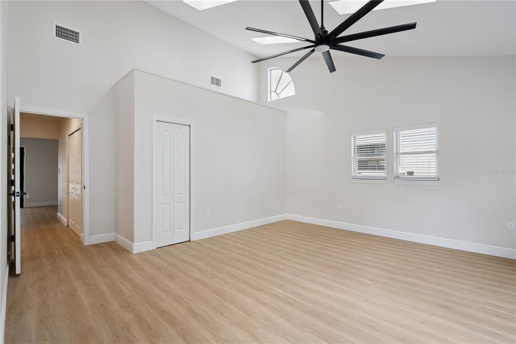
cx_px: 258
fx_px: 236
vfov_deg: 72.0
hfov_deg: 95.0
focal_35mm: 16
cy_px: 172
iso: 200
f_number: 9
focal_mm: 16.5
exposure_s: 1/5
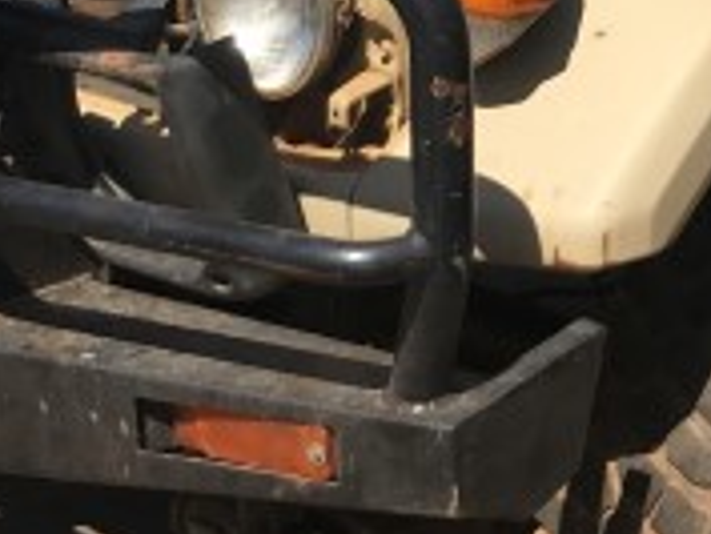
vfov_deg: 14.4
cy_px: -24
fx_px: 2076
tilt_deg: -14.7
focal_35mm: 101
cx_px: 747
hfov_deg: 18.8
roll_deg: -1.1
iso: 20
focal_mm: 3.99
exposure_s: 1/3425
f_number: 1.8
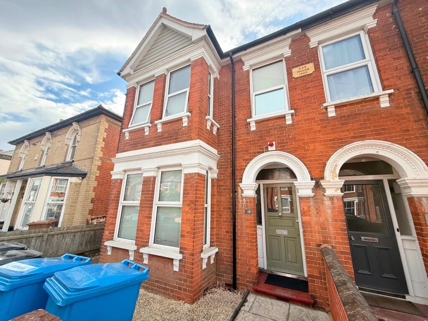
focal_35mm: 14
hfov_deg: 102.1
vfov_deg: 85.7
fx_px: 173
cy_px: 160
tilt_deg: +15.7
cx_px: 214
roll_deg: -1.0
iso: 50
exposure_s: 1/686
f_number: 2.2
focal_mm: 2.22
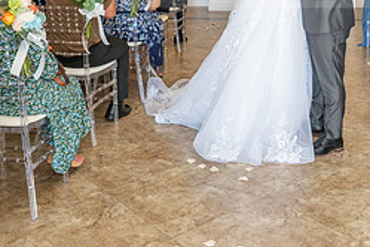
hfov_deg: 35.3
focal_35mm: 56
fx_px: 576
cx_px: 250
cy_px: -28
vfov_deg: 22.7
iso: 1250
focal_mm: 24
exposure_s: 1/200
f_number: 5
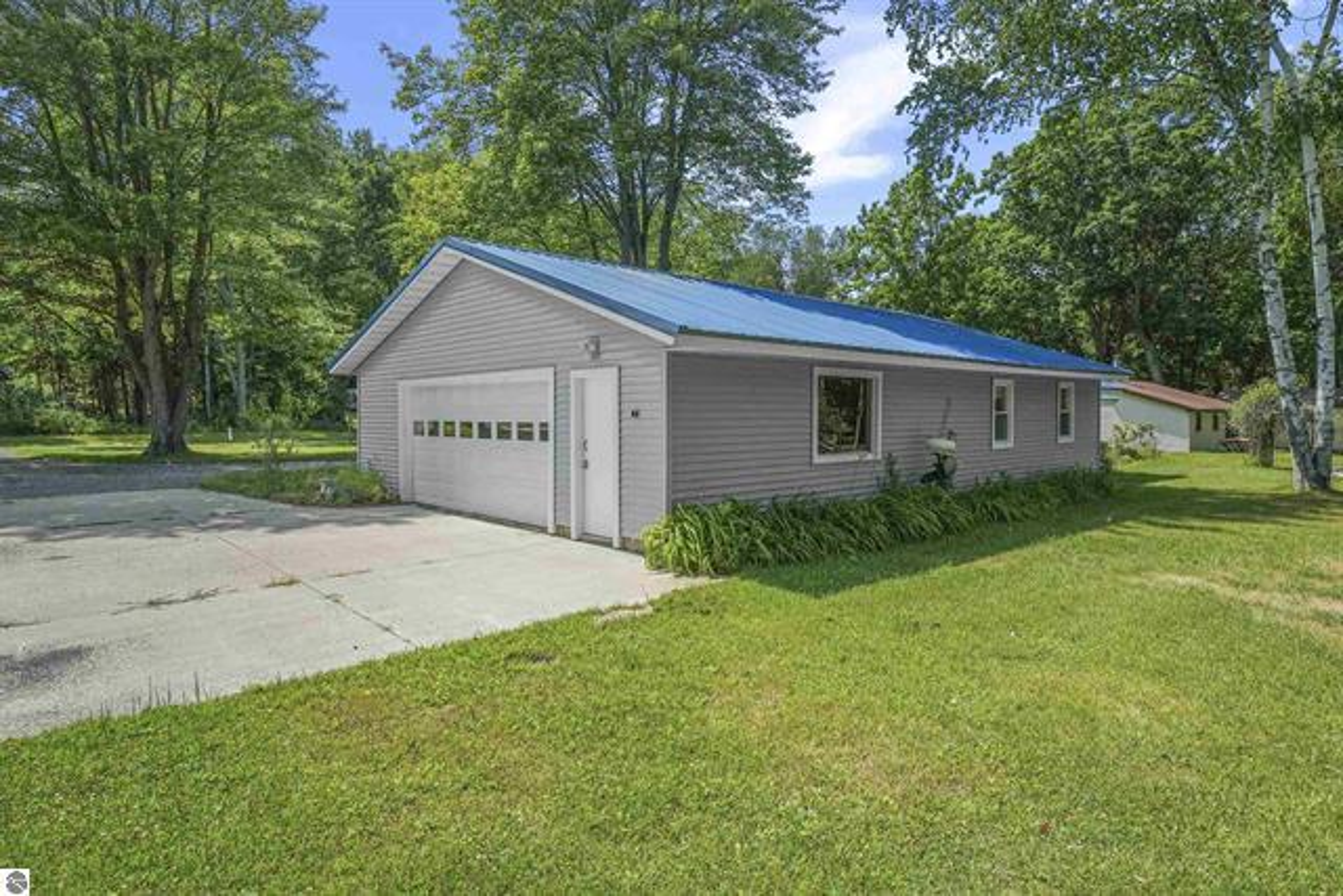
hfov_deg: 86.9
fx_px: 709
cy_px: 448
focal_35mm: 19
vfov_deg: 64.6
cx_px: 672
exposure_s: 1/1250
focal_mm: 19
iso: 2000
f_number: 9
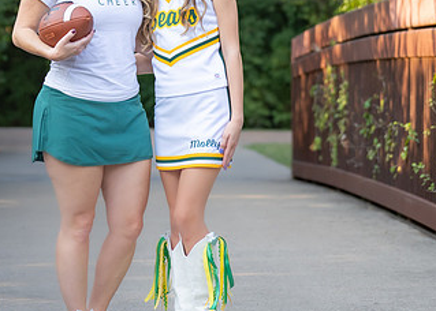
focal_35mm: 185
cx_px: 151
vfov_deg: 7.8
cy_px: 95
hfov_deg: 10.9
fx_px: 2291
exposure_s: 1/800
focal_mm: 70
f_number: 2.8
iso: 320
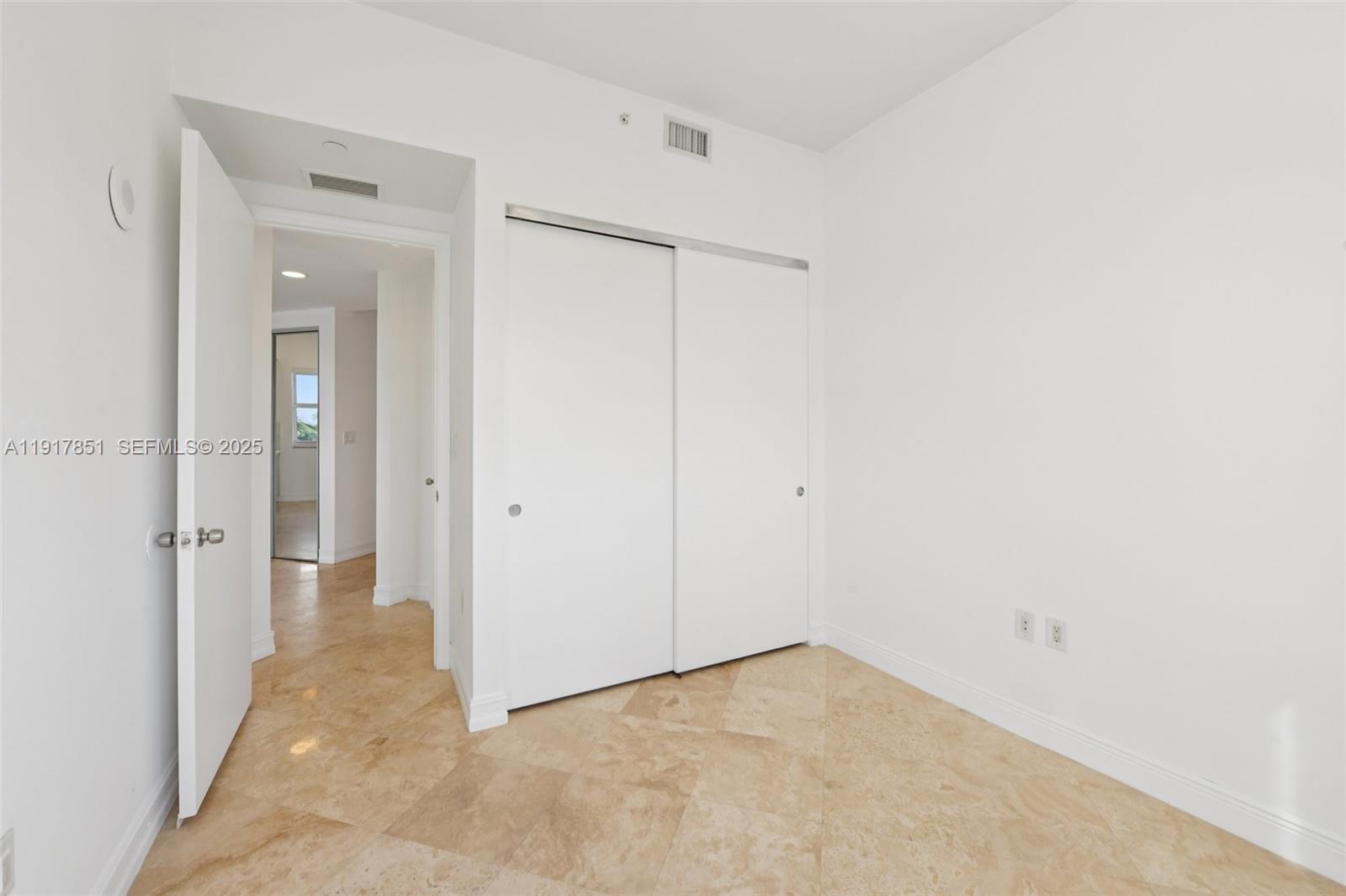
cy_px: 448
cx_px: 673
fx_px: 523
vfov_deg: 81.2
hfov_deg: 104.3
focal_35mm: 14
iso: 200
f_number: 9
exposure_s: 1/100
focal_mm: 14
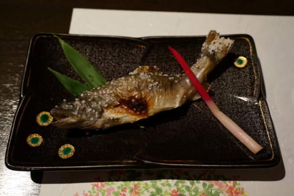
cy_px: 98
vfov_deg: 38.3
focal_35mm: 34
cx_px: 147
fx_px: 282
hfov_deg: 55.1
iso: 2000
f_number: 4
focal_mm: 23
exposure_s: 1/60
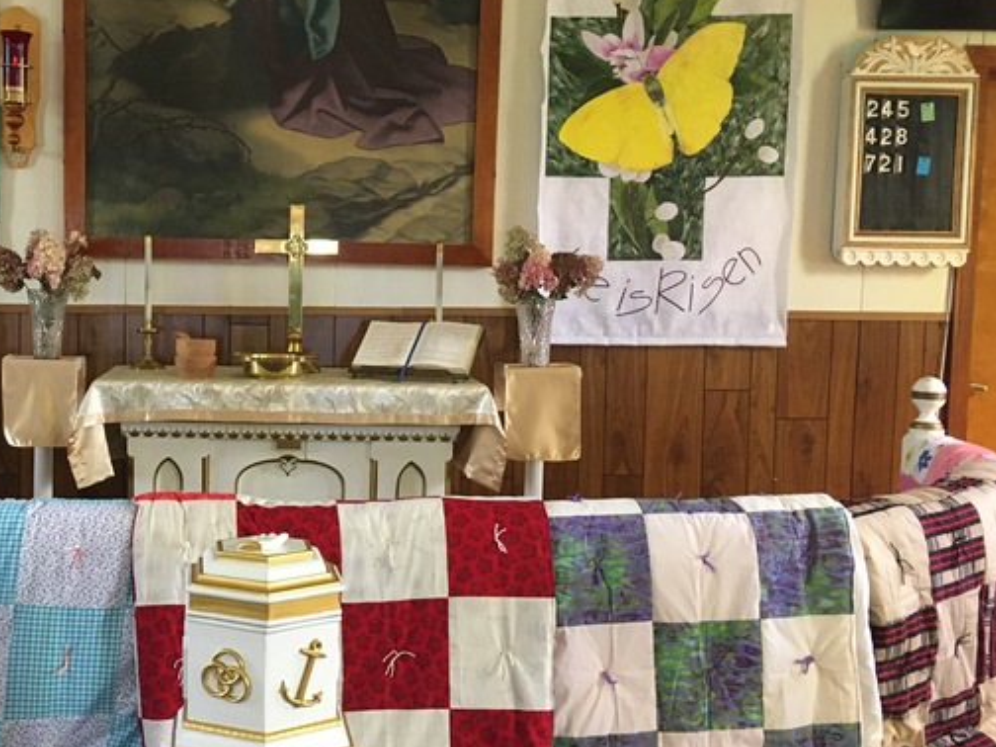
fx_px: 1324
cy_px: 375
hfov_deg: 40.4
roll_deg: -0.1
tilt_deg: -4.9
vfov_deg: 31.5
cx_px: 287
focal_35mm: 46
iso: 200
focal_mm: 4.15
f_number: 2.2
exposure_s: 1/30
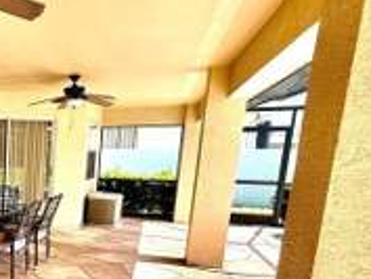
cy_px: 235
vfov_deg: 36.1
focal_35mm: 38
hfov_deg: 38.5
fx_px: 408
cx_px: -57
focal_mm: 2.22
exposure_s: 1/288
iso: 64
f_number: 2.2
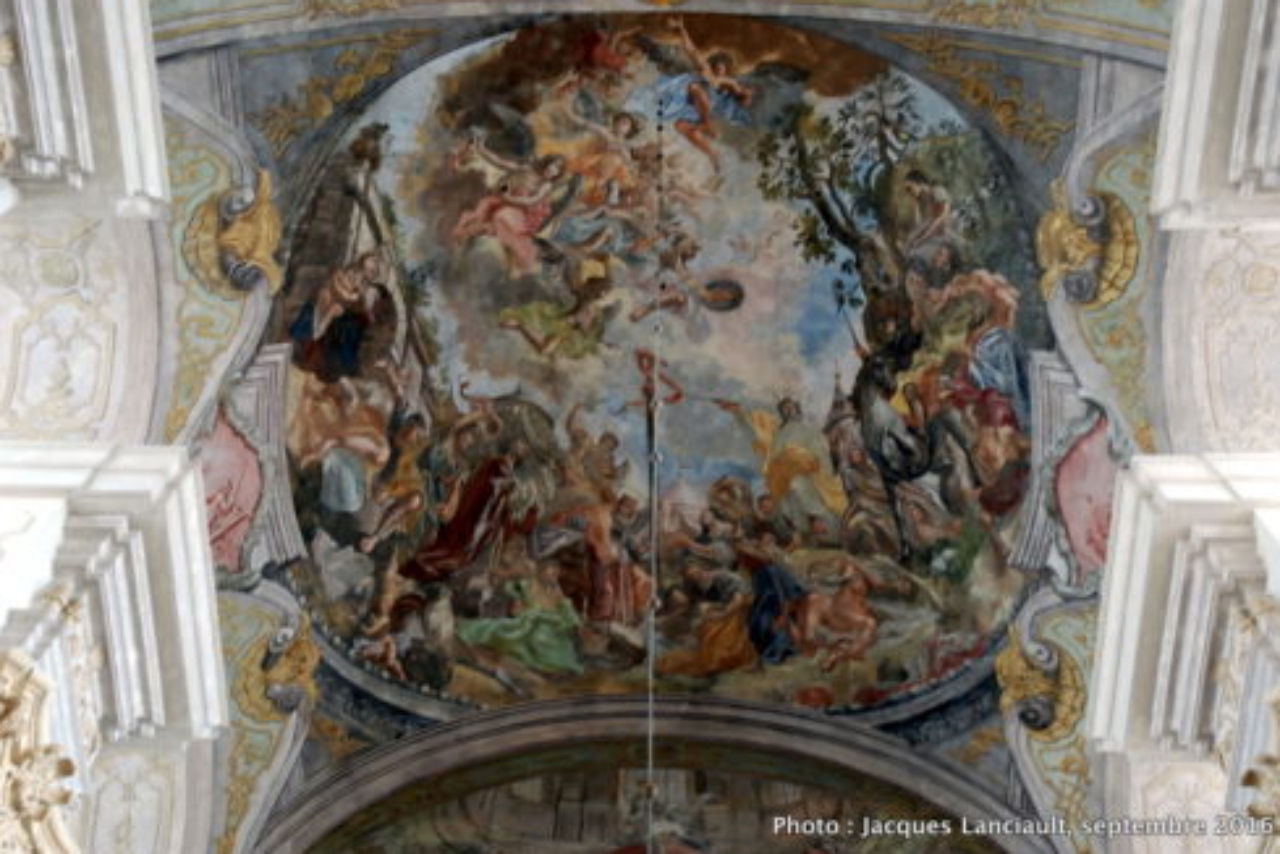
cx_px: 652
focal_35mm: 45
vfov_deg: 30.2
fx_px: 1583
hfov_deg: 44.0
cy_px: 426
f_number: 4
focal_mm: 29
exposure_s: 1/15
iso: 800
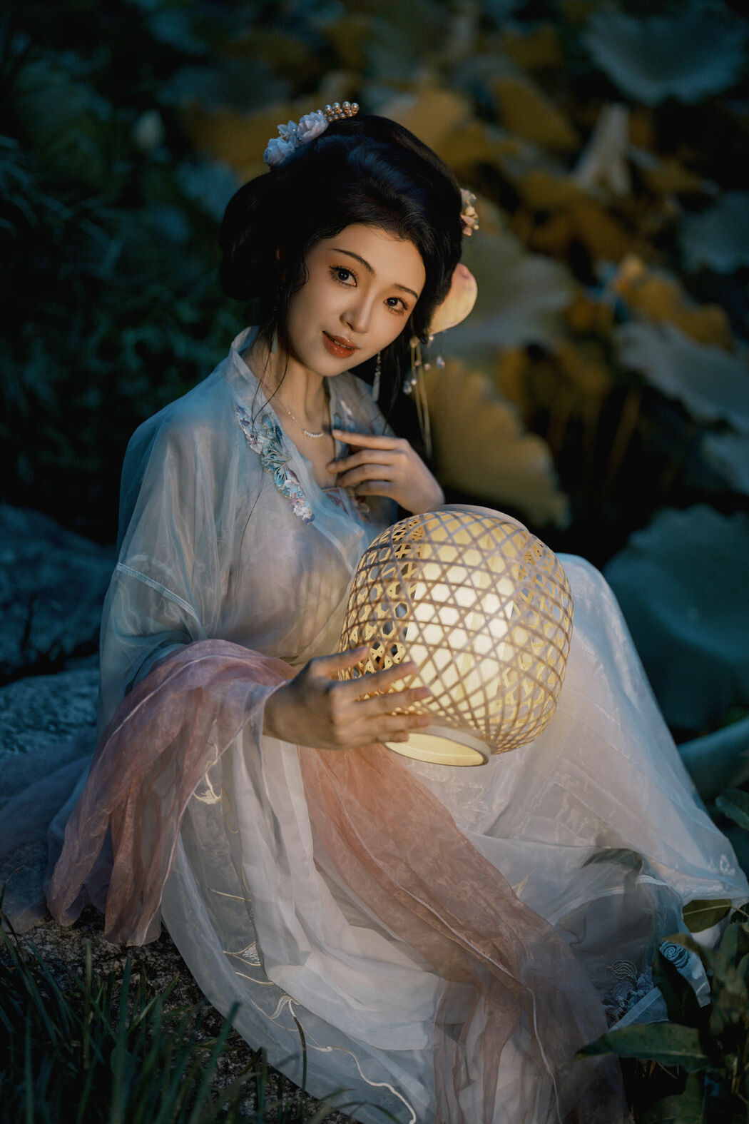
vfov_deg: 39.6
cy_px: 562
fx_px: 1560
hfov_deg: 27.0
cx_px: 374
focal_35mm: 50
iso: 400
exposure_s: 1/250
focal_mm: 50
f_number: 1.2
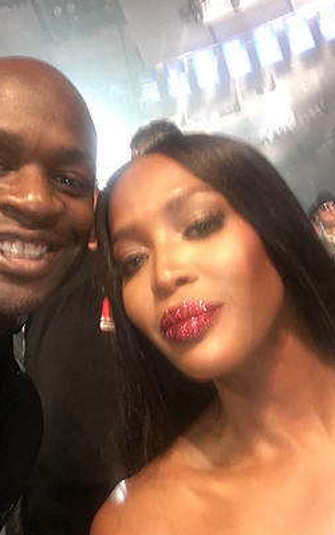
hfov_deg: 34.4
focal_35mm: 37
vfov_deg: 52.7
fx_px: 540
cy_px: 243
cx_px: 159
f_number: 2.2
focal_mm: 2.65
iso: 250
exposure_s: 1/15
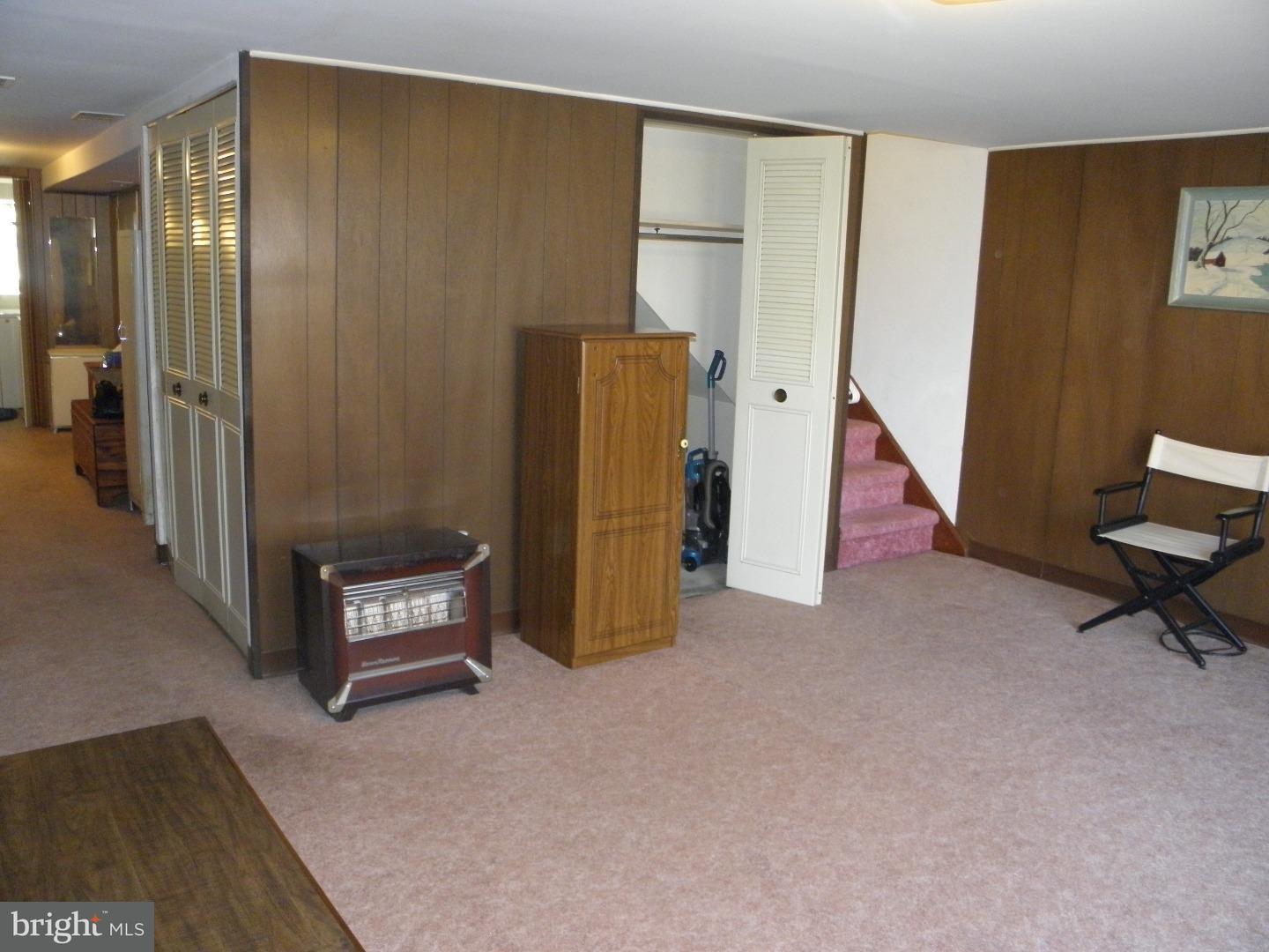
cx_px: 634
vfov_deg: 49.7
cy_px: 476
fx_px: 1026
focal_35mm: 28
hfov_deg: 63.4
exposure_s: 1/30
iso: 320
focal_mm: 5
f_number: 3.5
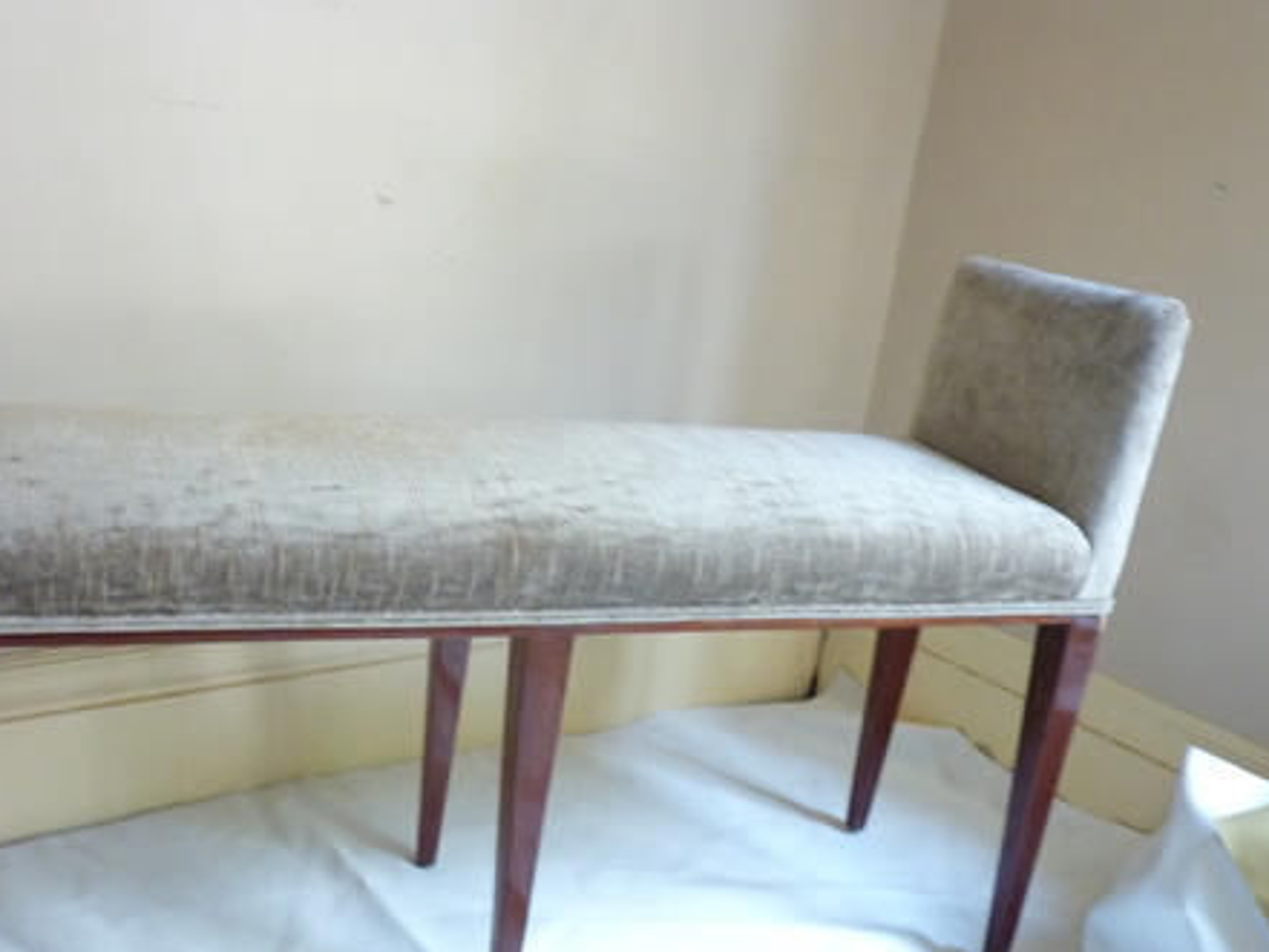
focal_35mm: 34
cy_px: 552
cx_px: 483
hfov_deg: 53.4
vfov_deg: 41.7
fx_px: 1247
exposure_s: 1/30
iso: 320
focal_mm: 4.1
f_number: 3.3
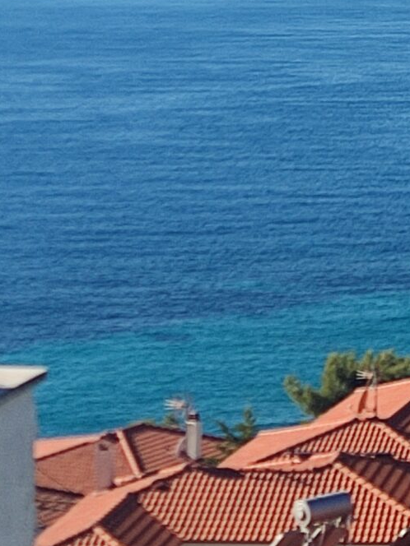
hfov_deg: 9.0
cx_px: 551
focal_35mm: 162
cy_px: -169
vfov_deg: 11.8
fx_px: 2558
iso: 50
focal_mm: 4.71
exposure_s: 1/1127
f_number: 1.79
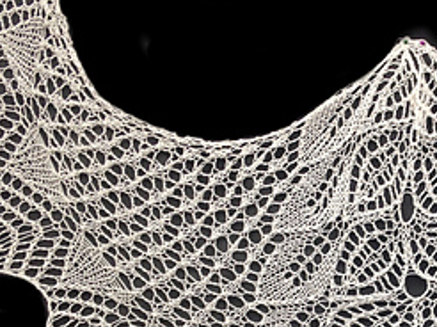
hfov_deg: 21.9
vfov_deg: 16.9
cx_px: 439
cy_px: 299
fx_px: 1085
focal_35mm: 86
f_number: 2.4
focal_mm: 4.12
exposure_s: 1/24
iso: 50
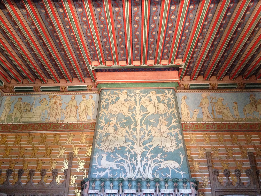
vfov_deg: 40.7
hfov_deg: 52.6
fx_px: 264
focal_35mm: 35
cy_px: 98
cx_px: 130
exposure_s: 1/20
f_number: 2.4
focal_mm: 4.28
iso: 400
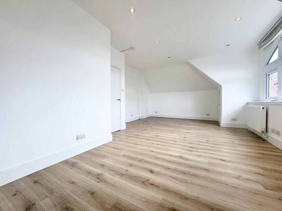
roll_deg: +0.0
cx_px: 141
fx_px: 114
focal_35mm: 14
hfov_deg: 102.1
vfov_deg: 85.7
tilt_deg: -1.4
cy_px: 106
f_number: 2.2
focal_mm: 2.22
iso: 40
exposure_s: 1/100
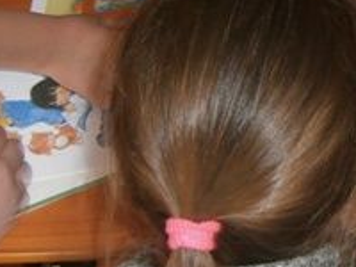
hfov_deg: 22.6
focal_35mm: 83
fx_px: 854
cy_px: 28
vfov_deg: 17.5
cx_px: 360
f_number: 2.8
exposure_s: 1/30
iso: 125
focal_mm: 4.7
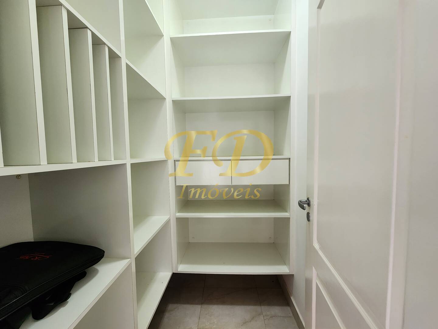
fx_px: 164
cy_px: 164
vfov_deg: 89.9
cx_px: 219
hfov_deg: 106.2
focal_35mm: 13
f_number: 2.2
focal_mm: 2.2
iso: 250
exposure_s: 1/60
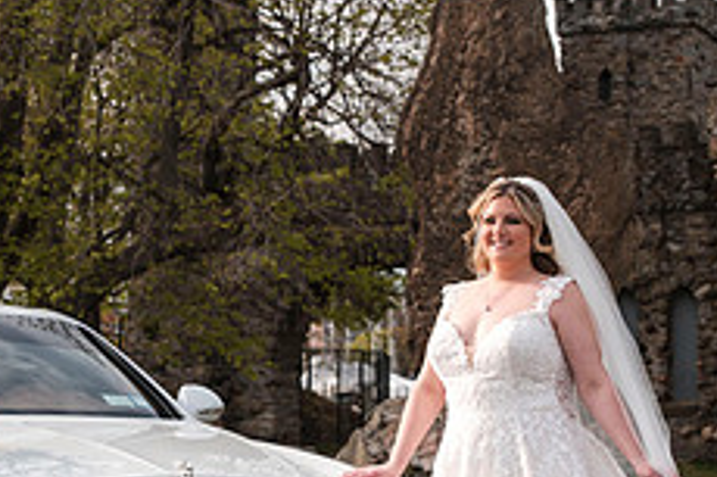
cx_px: 284
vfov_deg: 15.1
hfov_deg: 22.6
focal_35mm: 90
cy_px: 334
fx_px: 1791
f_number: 3.2
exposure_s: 1/8000
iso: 800
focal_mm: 35
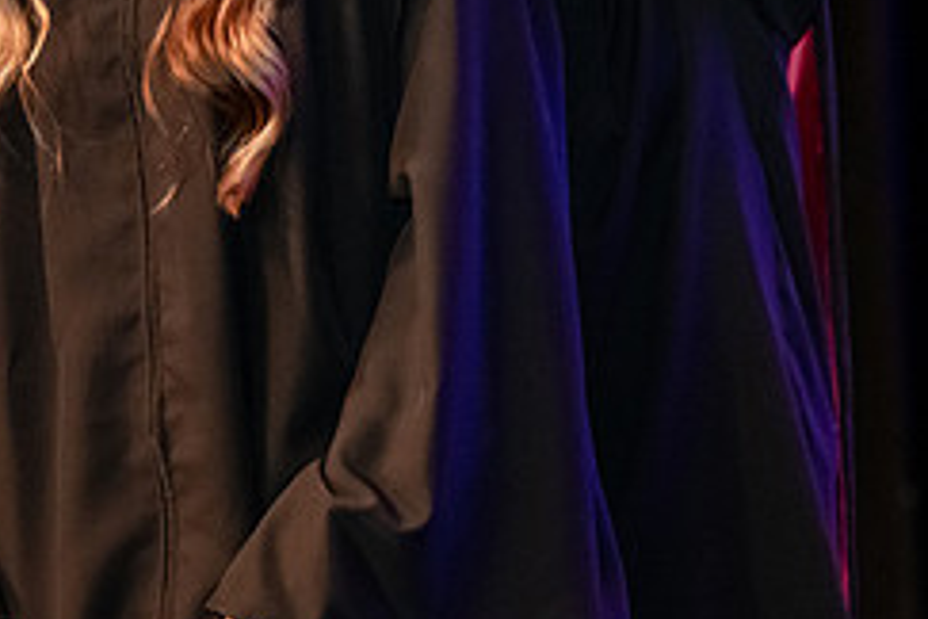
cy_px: -55
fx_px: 6470
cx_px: 466
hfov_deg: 8.2
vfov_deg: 5.5
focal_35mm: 251
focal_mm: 105
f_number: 3.5
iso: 3200
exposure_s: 1/200
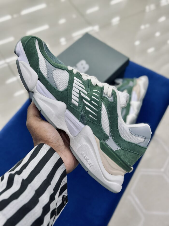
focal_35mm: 48
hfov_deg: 30.3
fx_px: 312
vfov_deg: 39.7
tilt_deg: -53.5
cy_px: 113
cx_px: 84
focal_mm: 6.86
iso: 64
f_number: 1.78
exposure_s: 1/100
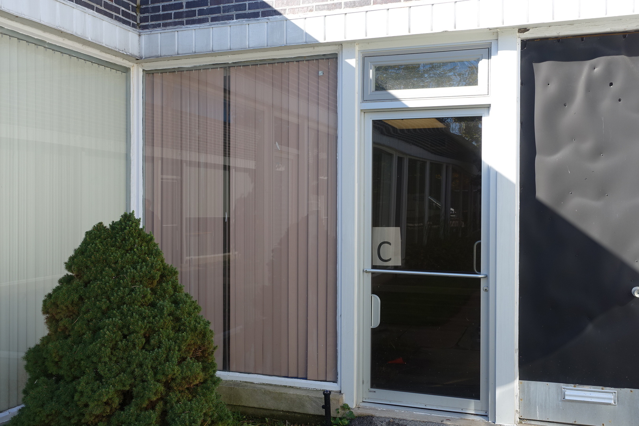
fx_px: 639
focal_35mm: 36
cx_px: 320
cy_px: 213
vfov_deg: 36.9
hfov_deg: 53.1
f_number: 5.6
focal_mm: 13.16
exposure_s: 1/160
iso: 125
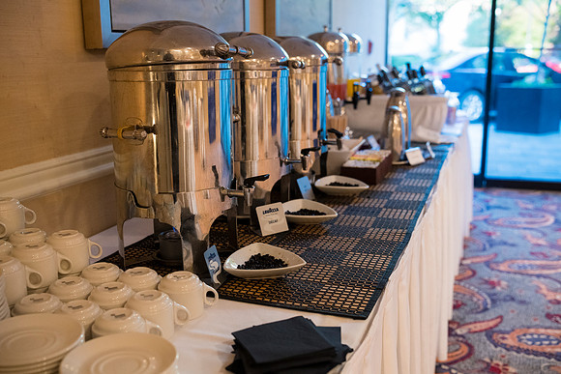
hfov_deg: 54.4
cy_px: 187
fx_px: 546
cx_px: 280
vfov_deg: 37.9
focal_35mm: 35
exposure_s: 1/160
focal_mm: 35
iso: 2500
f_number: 3.2
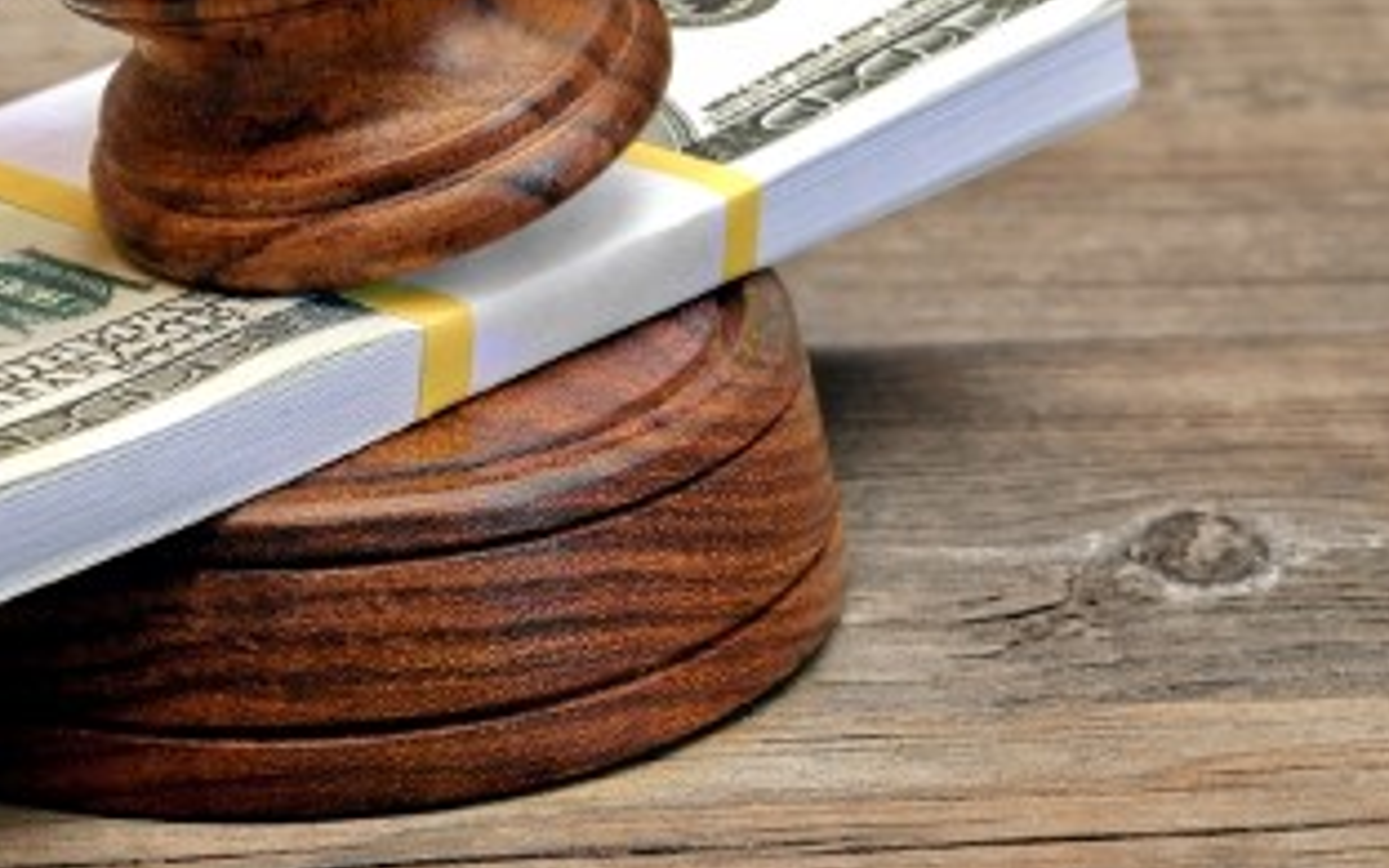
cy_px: 392
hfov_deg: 12.1
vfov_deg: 7.6
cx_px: 659
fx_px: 6549
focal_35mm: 173
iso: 100
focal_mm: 60
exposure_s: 1.6
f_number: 11
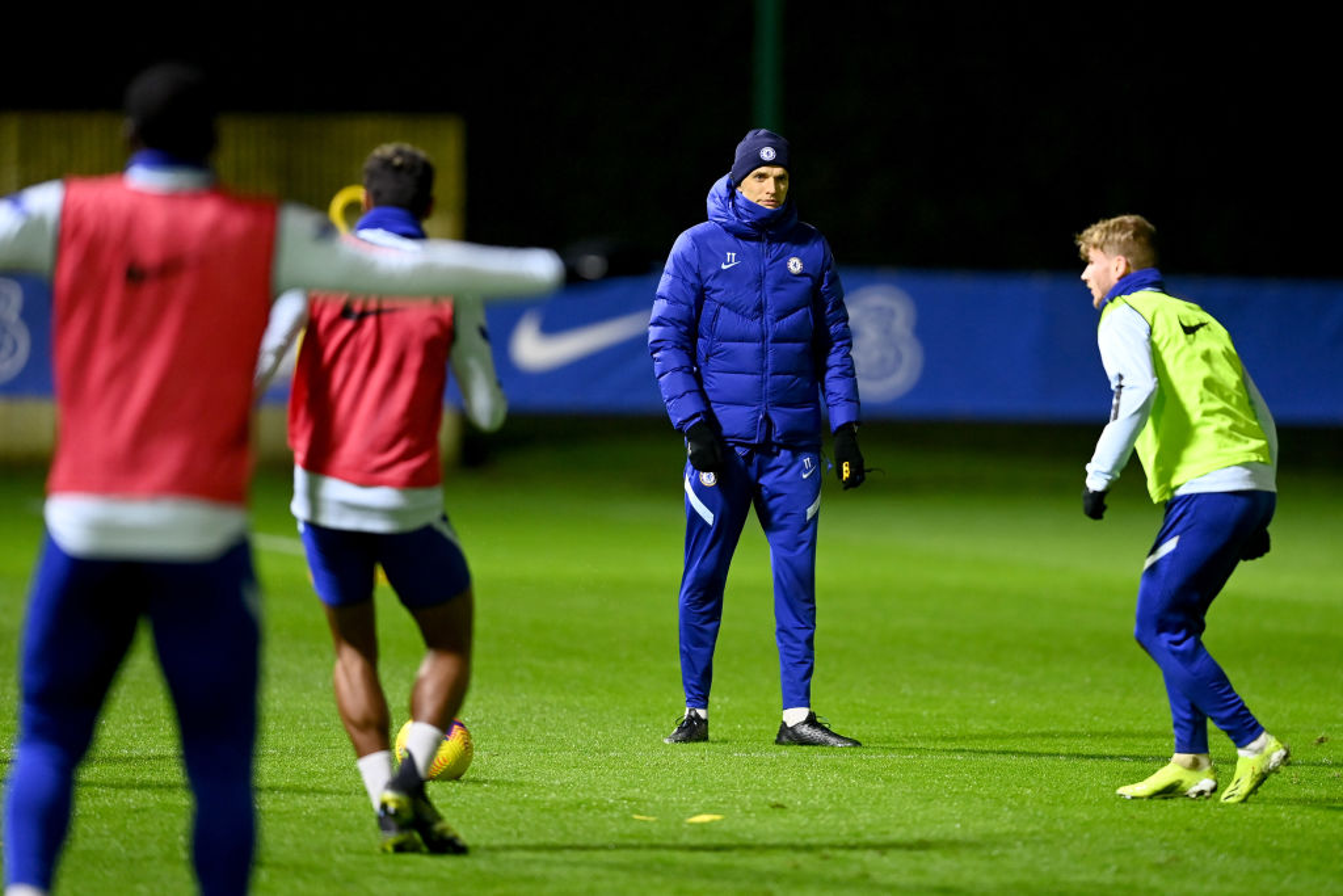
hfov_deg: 5.2
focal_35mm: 400
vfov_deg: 3.4
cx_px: 672
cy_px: 448
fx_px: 14923
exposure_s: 1/1000
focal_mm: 400
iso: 2500
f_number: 2.8
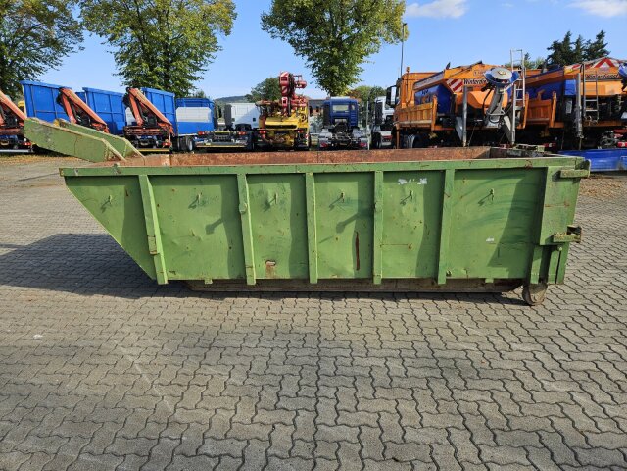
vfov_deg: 58.9
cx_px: 314
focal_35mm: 23
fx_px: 417
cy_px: 236
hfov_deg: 73.9
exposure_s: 1/978
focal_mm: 5.4
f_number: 1.8
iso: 25
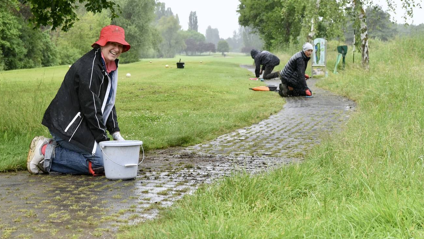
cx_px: 208
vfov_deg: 14.4
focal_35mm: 84
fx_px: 945
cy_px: 87
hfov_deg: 25.3
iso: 2500
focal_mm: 70
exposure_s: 1/500
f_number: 9
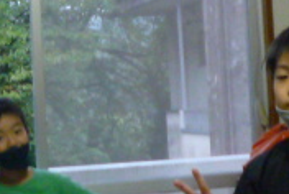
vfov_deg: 10.3
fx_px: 1061
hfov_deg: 15.5
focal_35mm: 132
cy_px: 0
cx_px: 164
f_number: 2.8
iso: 400
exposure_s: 1/40
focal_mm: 4.4
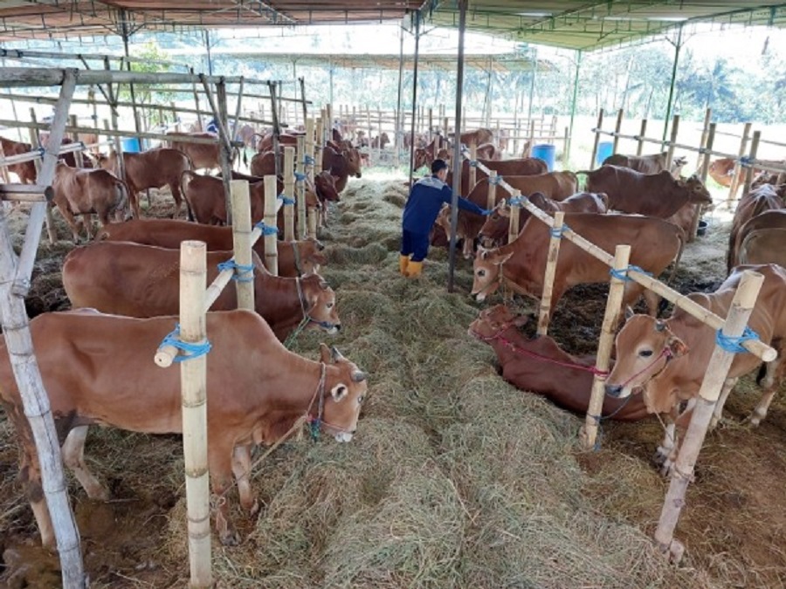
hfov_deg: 73.9
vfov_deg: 58.9
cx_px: 393
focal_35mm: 23
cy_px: 294
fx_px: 522
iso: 125
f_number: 1.8
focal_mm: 5.06
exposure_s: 1/60
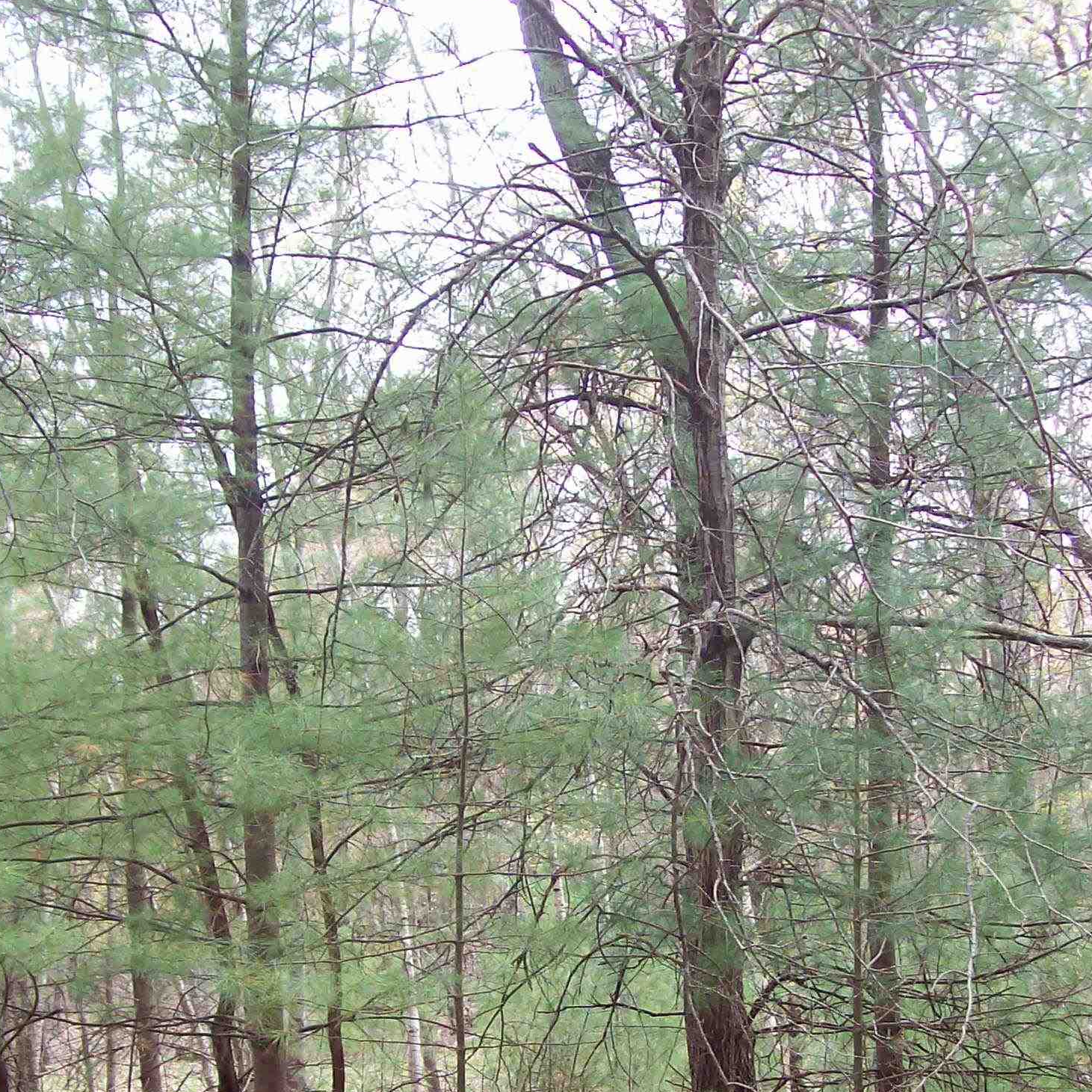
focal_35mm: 62
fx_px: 2213
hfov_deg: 27.7
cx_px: 531
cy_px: 762
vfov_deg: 27.5
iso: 80
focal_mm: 6
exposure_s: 1/102
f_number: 2.7
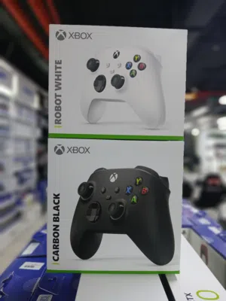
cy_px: 150
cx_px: 113
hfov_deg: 53.1
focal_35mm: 26
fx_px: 226
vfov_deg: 67.3
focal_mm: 3.98
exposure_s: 1/50
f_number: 1.8
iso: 160
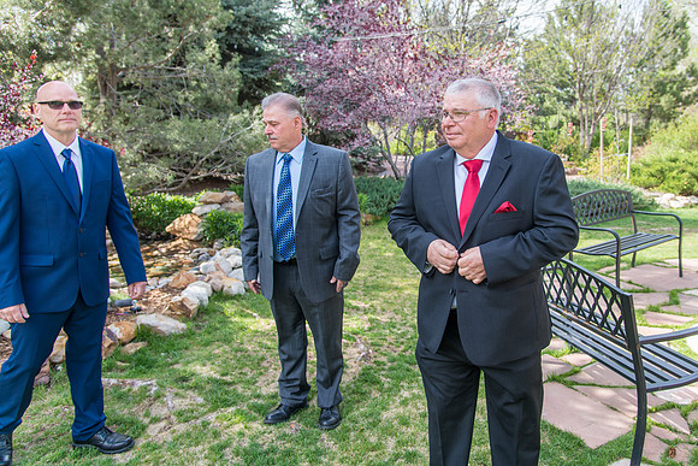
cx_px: 416
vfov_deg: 45.4
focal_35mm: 29
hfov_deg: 63.8
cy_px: 194
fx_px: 555
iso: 160
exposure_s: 1/320
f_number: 4
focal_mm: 24
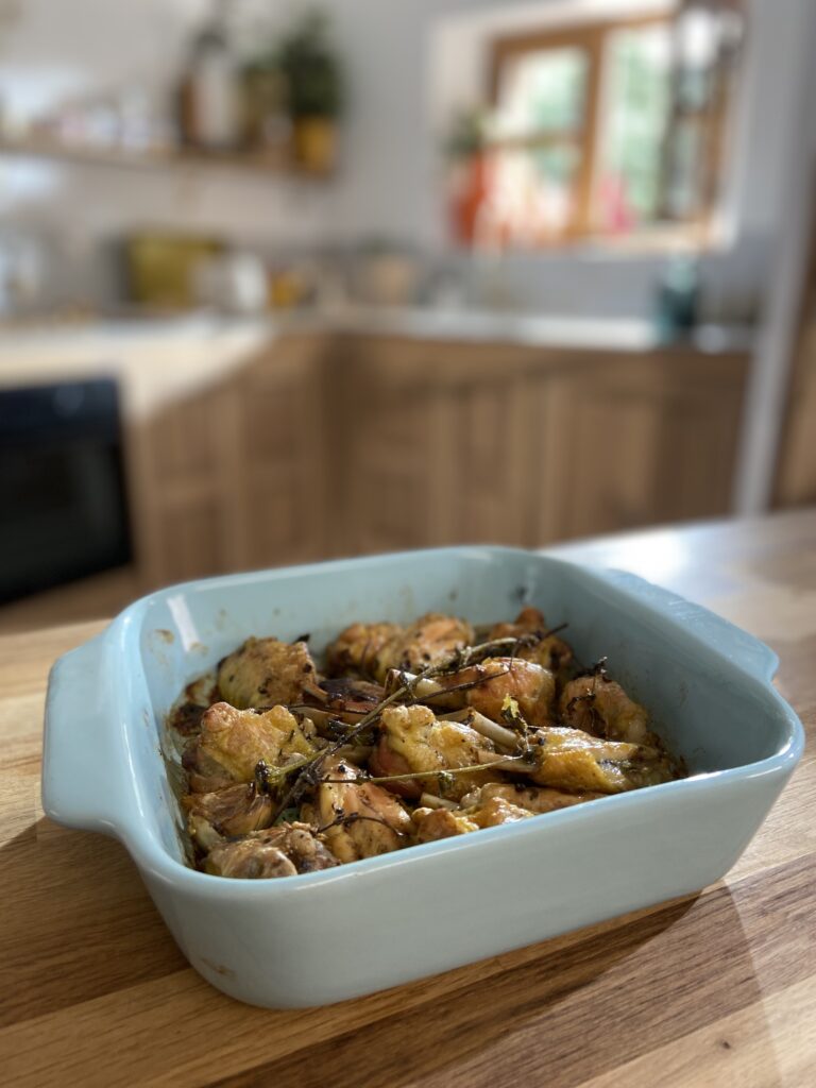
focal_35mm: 26
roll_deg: -0.2
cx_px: 408
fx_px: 817
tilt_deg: -17.7
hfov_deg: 53.1
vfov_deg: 67.3
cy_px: 544
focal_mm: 4.25
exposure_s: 1/100
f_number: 1.8
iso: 64
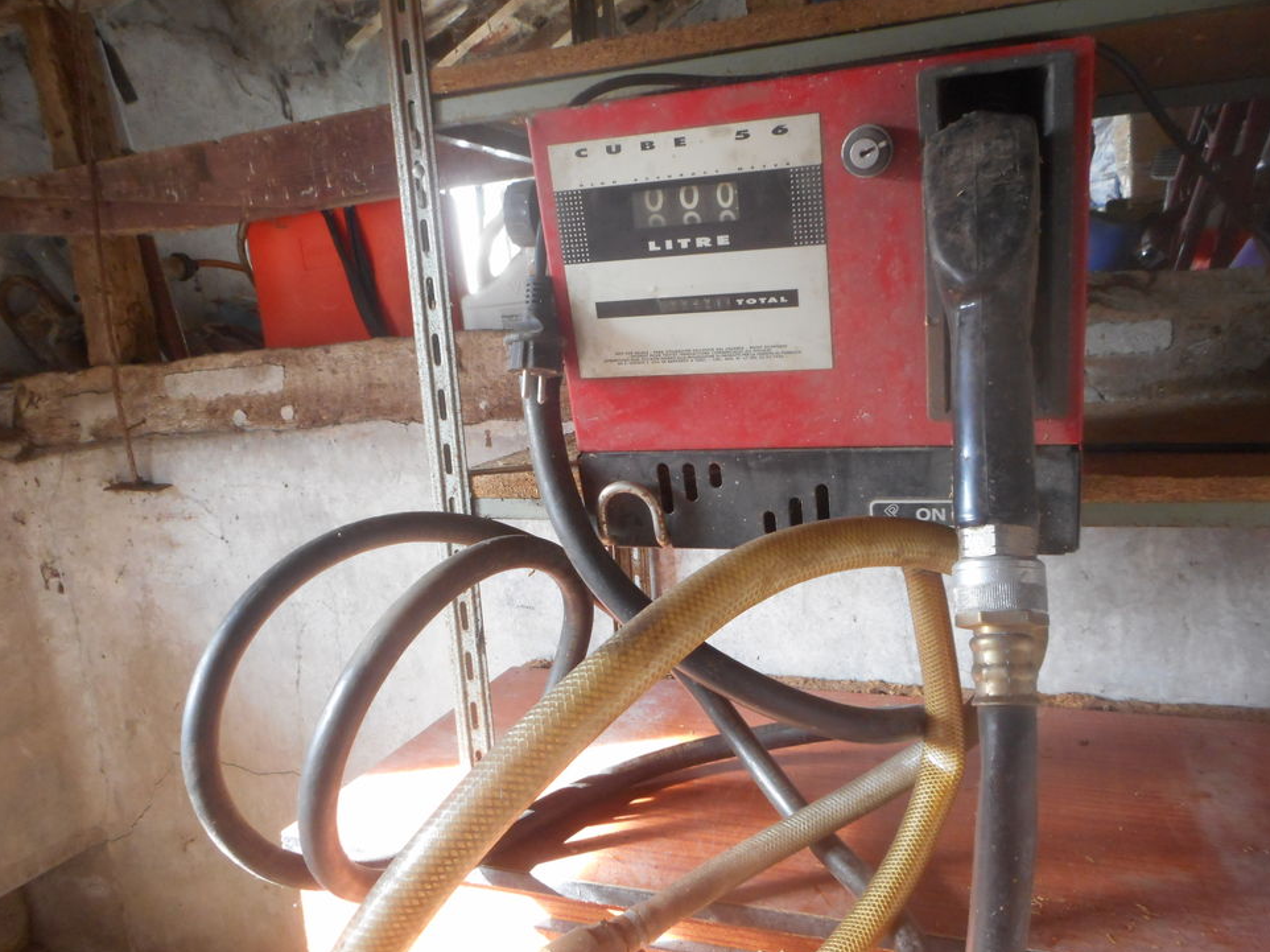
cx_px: 656
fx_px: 954
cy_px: 491
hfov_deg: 67.3
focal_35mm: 26
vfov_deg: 53.0
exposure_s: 1/30
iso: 280
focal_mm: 4.5
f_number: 3.7
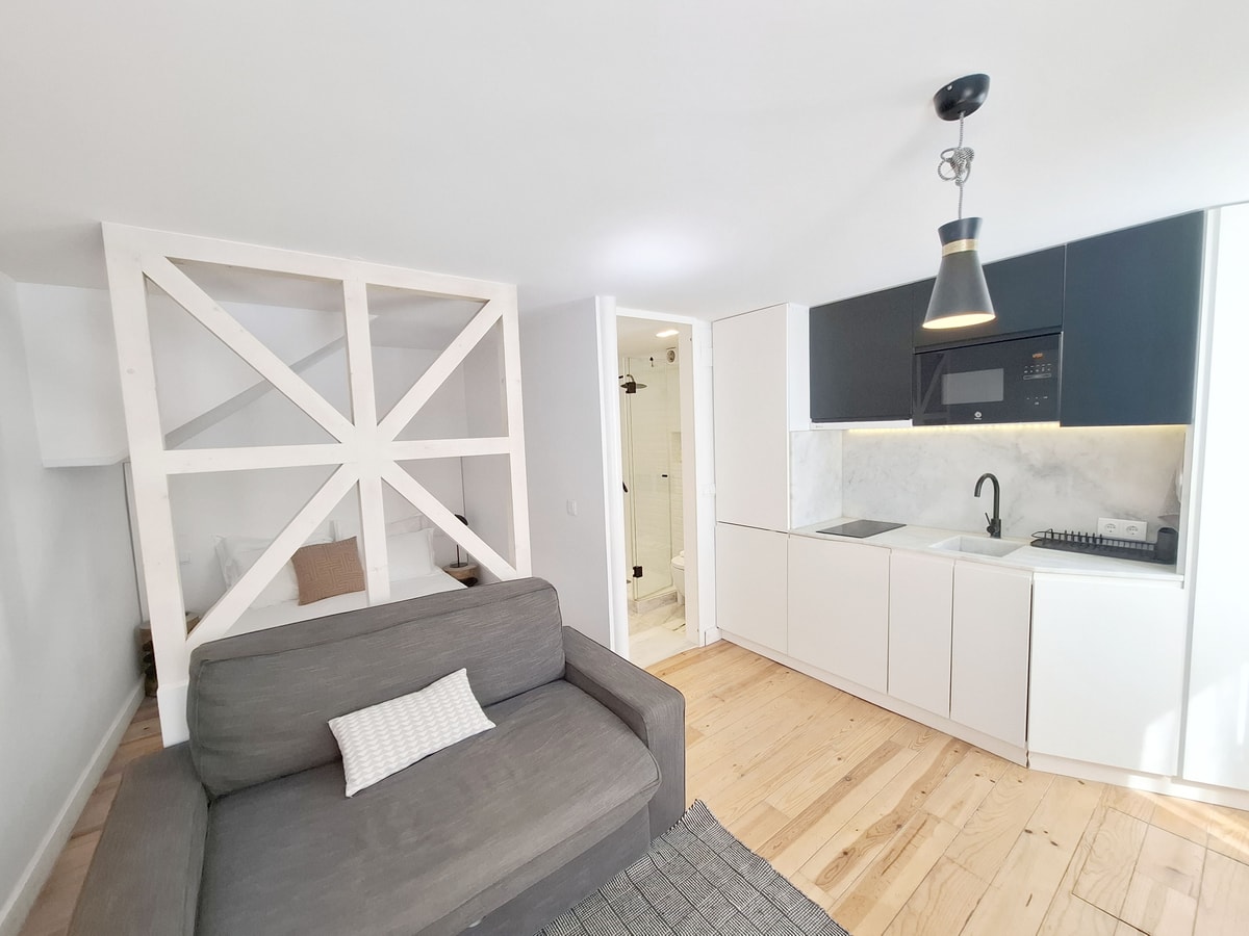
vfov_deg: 89.9
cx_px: 624
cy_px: 468
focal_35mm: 13
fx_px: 469
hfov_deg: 106.2
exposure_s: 1/50
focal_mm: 1.74
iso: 40
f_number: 2.2
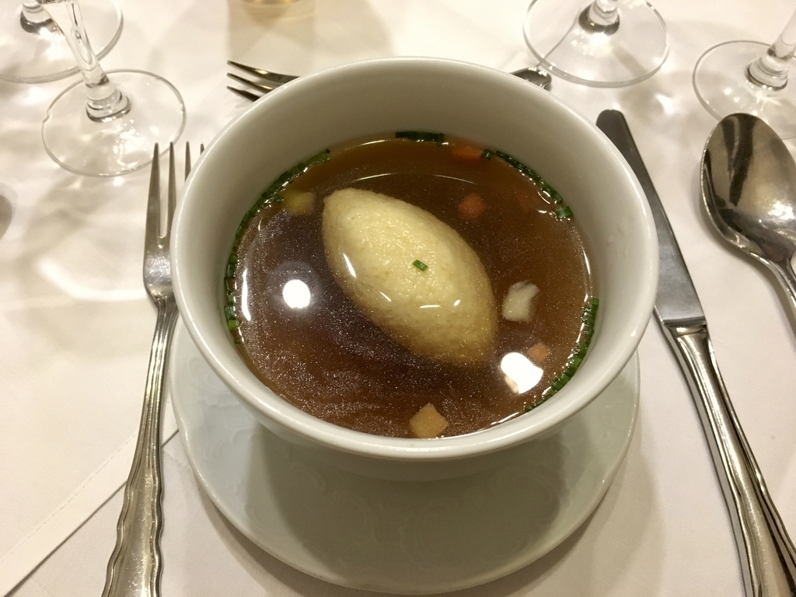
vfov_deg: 48.2
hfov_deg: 61.7
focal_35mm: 29
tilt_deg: -60.0
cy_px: 298
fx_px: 667
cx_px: 398
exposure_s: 1/25
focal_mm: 4.15
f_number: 2.2
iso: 200
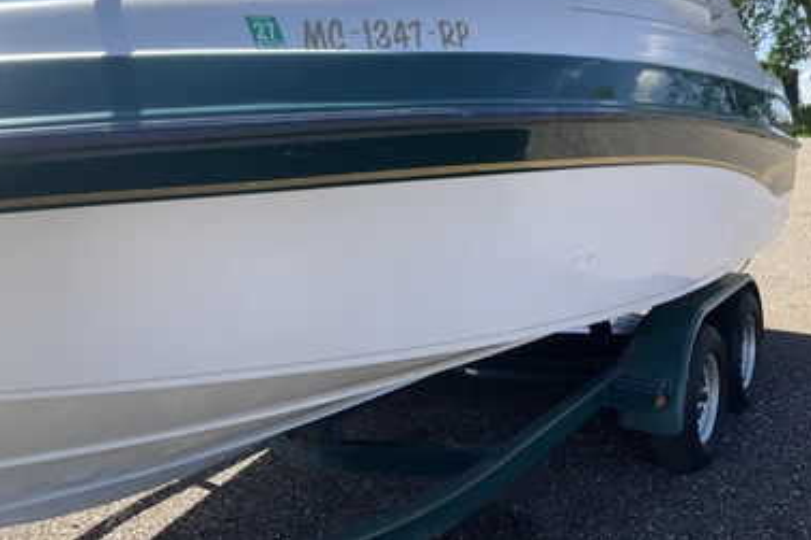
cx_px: 394
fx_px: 721
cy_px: 219
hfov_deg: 58.7
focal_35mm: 32
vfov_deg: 40.9
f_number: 1.8
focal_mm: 3
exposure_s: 1/759
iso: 25
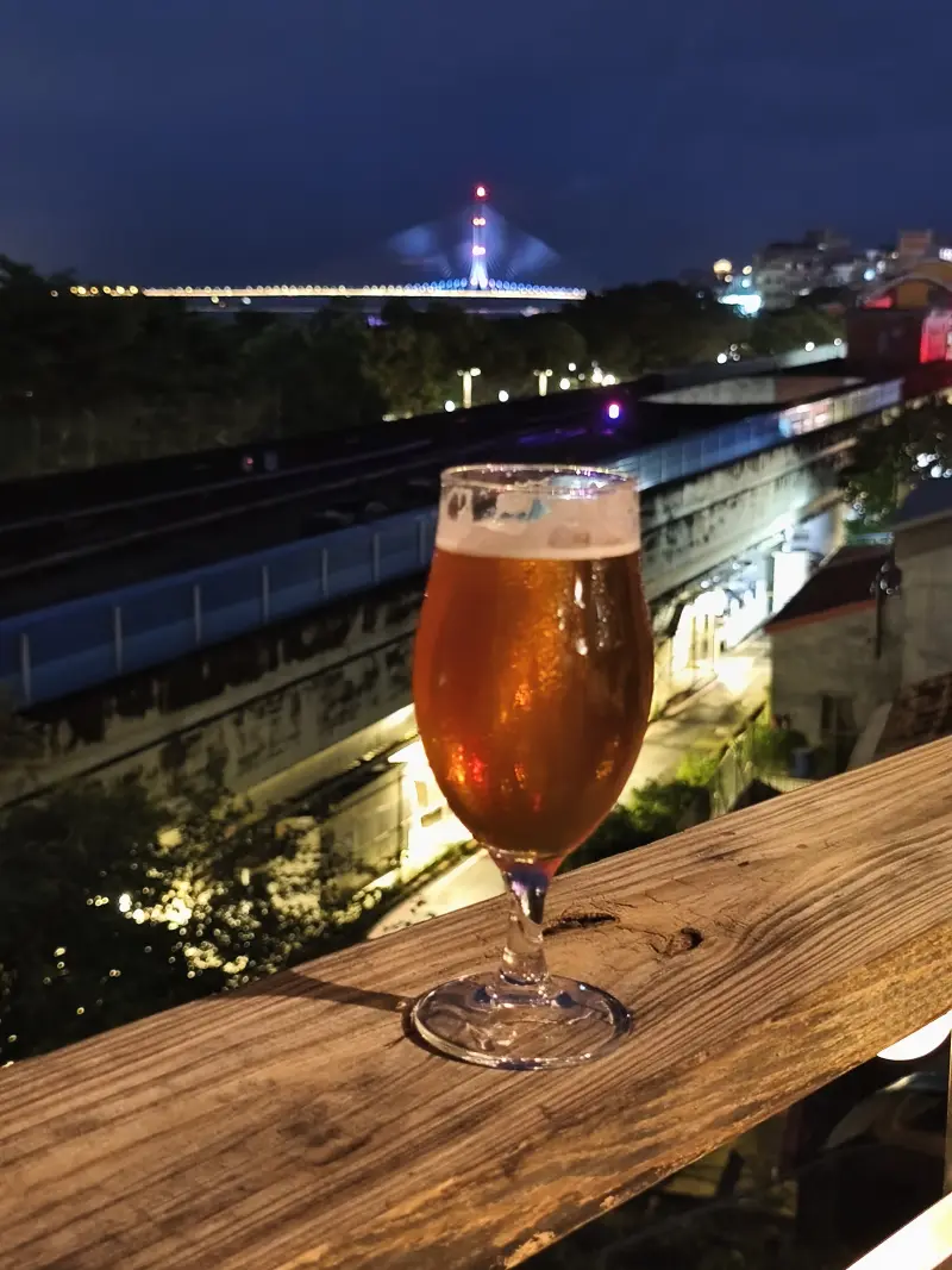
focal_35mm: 46
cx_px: 476
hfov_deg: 31.5
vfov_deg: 41.2
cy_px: 635
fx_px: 1687
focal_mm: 6.18
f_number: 1.65
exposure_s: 1/17.1
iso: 6400
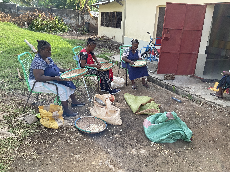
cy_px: 85
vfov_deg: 46.8
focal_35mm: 30
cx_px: 113
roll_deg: -2.3
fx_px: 199
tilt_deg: -18.0
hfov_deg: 60.0
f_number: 1.8
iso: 16
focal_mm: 3
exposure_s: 1/358
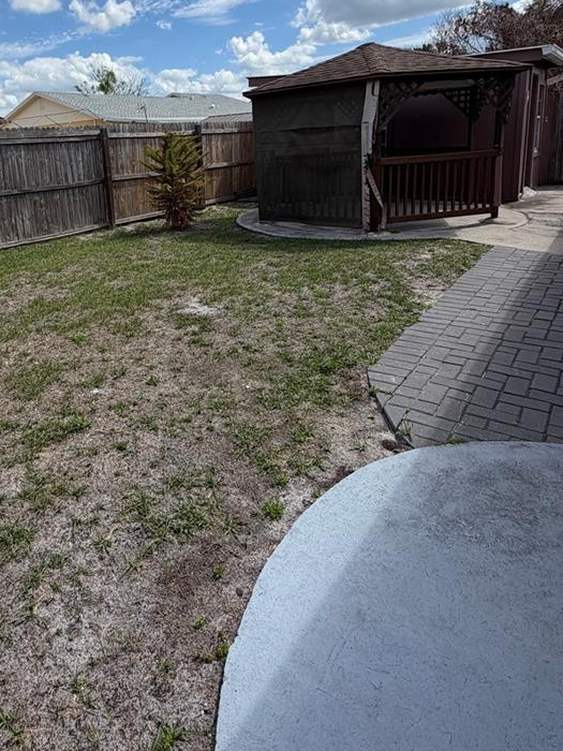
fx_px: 520
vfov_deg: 69.0
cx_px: 164
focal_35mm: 24
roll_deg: +3.3
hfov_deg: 55.0
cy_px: 235
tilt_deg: -9.4
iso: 20
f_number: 2.2
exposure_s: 1/1211
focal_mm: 2.22
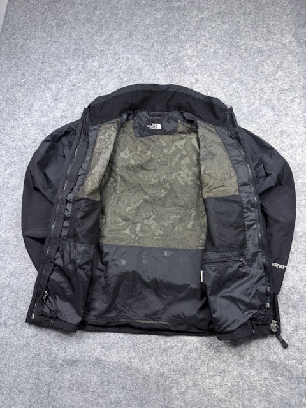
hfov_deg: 56.8
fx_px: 283
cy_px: 204
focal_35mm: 24
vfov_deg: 71.6
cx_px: 153
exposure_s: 1/100
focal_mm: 6.76
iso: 125
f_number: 1.78
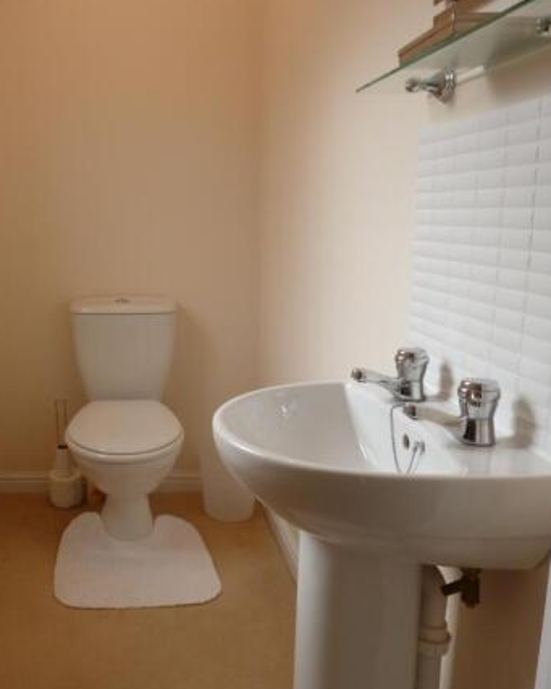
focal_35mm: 32
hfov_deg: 43.0
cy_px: 343
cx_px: 88
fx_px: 653
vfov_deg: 55.7
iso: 125
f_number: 3.3
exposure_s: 1/60
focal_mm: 4.3
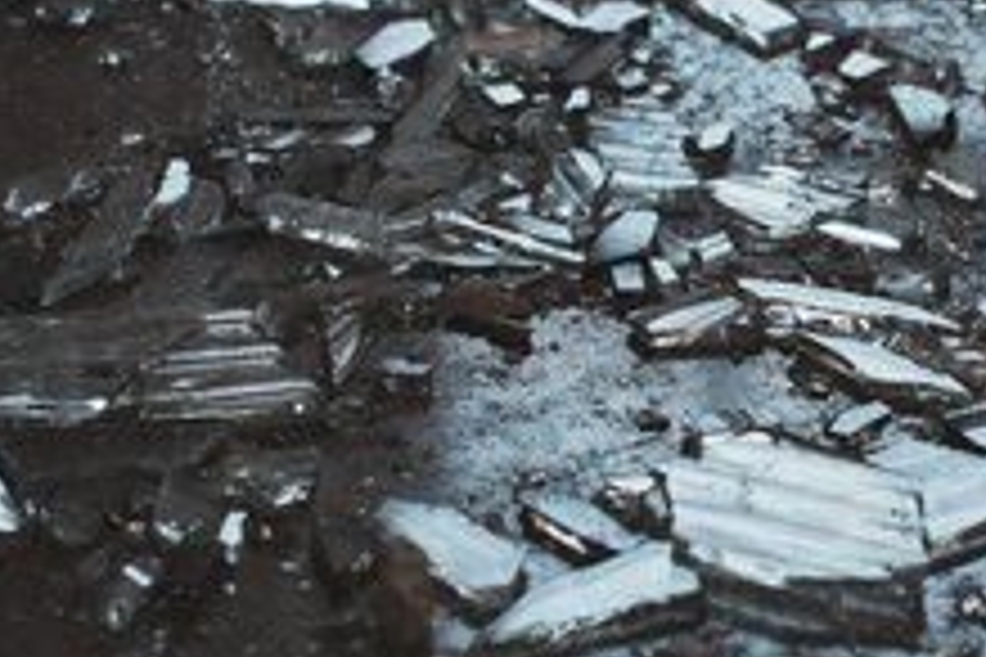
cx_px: 819
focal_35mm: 137
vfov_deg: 10.0
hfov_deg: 14.9
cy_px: 248
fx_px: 3752
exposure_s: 1/250
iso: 800
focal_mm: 75
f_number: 8
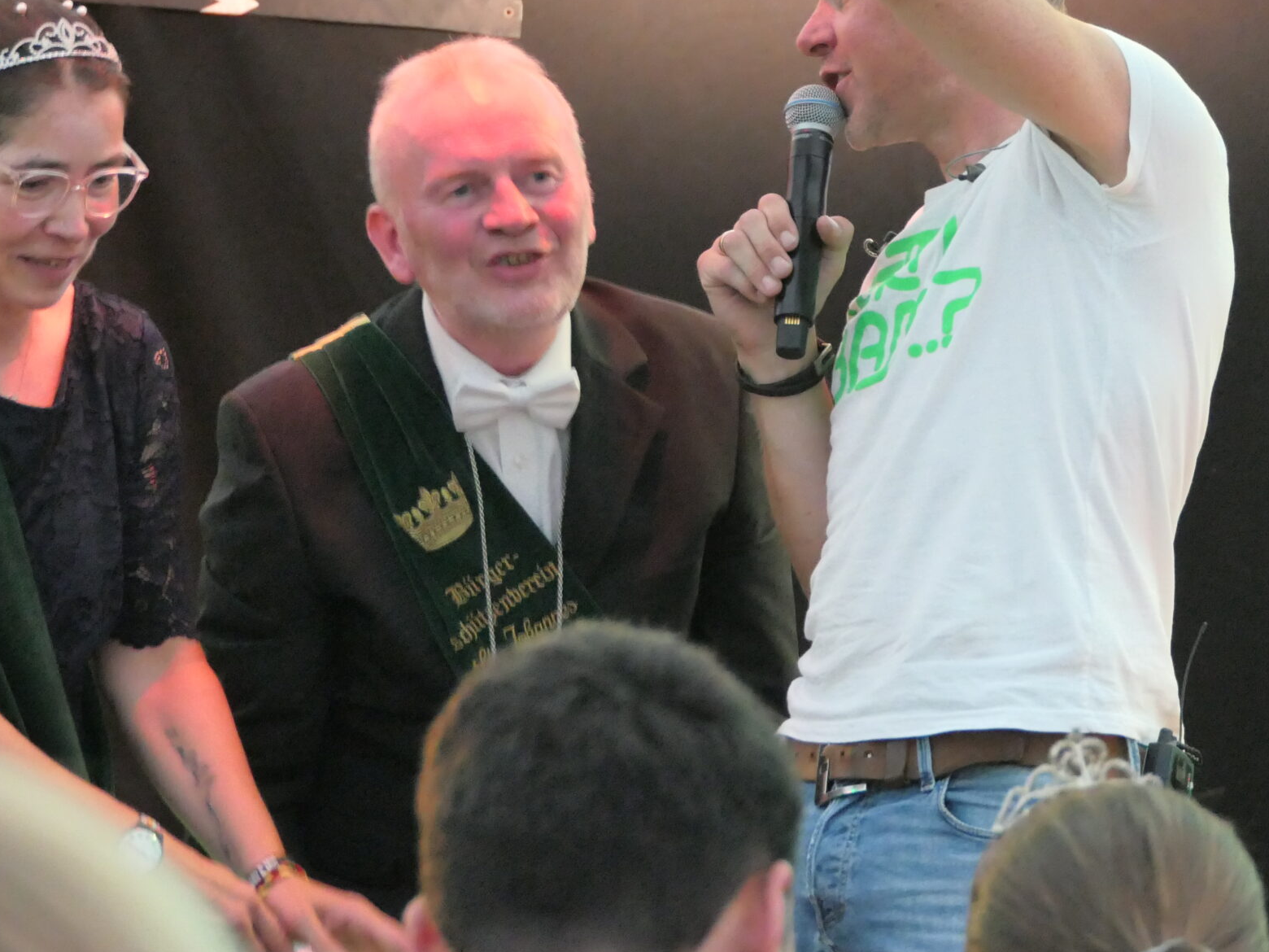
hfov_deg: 9.3
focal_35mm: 213
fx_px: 7808
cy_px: 268
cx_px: 552
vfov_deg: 7.0
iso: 3200
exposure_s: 1/60
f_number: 4.2
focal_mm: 49.3
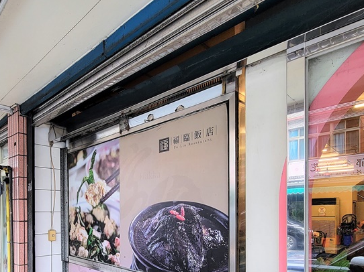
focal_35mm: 24
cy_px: 213
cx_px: 132
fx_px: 252
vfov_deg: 53.4
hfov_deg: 70.2
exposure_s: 1/59
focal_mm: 2.2
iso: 100
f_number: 2.2
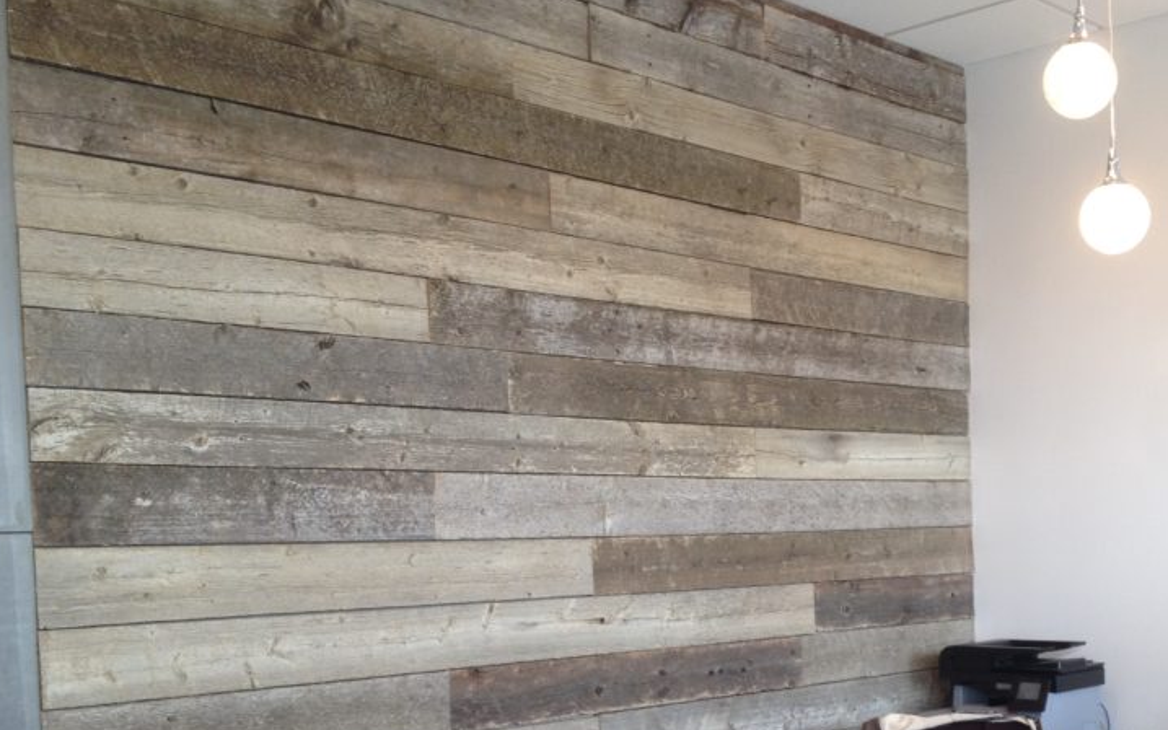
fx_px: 1687
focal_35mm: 53
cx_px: 756
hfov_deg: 37.9
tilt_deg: -4.5
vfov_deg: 23.9
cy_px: 619
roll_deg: +1.7
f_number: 2.4
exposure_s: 1/24
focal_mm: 4.28
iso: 50
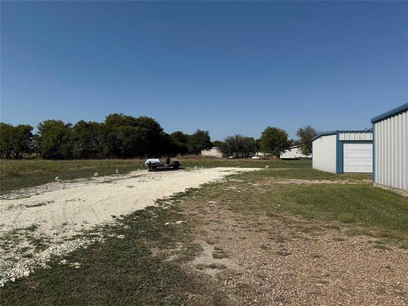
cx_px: 204
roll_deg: -0.8
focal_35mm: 24
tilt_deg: +1.6
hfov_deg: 71.6
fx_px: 283
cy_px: 153
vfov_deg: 56.8
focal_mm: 6.76
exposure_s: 1/9091
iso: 80
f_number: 1.78
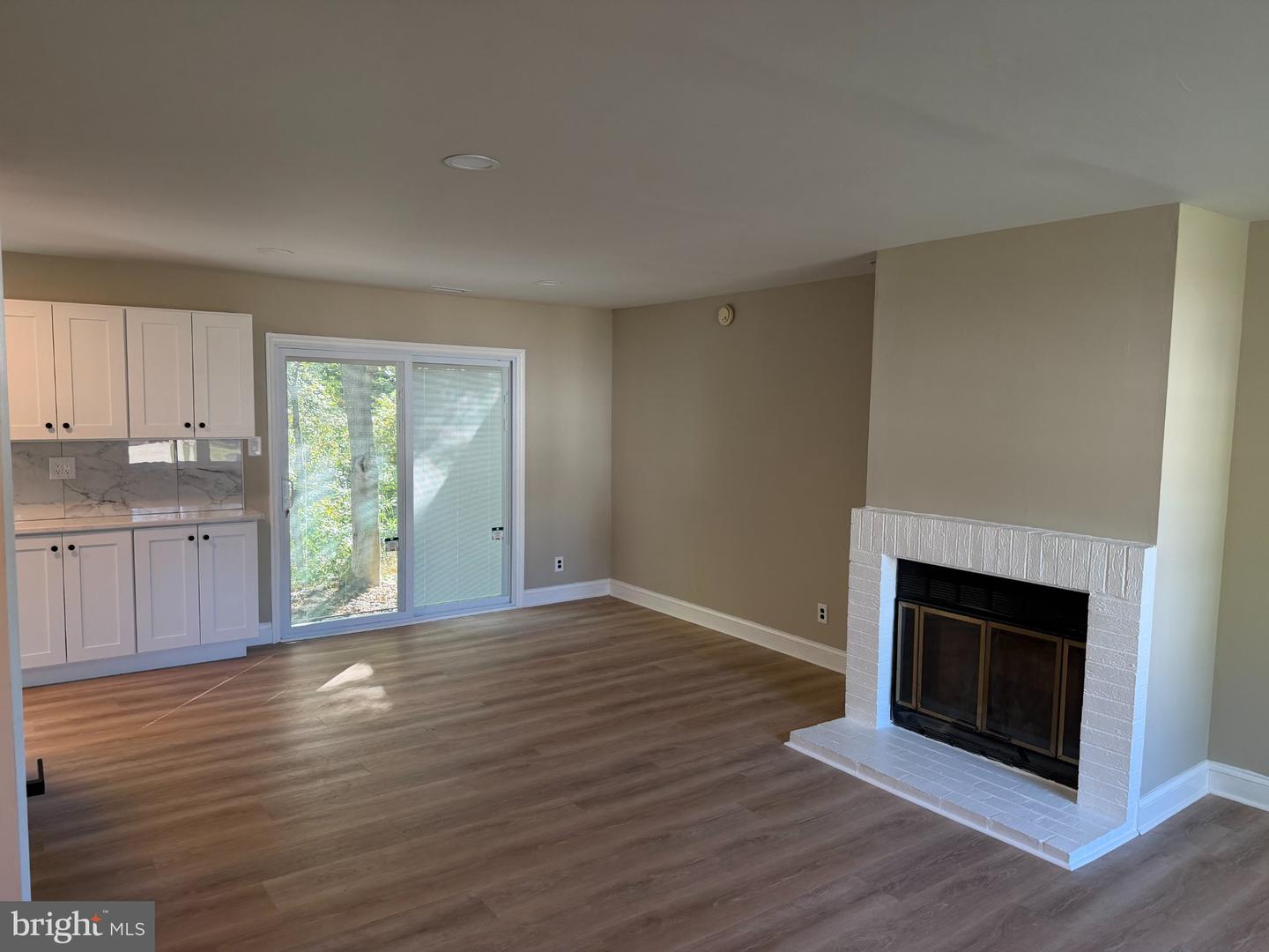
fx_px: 880
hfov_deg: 71.6
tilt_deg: -5.0
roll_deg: -2.1
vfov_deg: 56.8
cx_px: 634
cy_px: 476
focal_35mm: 24
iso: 200
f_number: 1.78
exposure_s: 1/121
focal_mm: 6.76
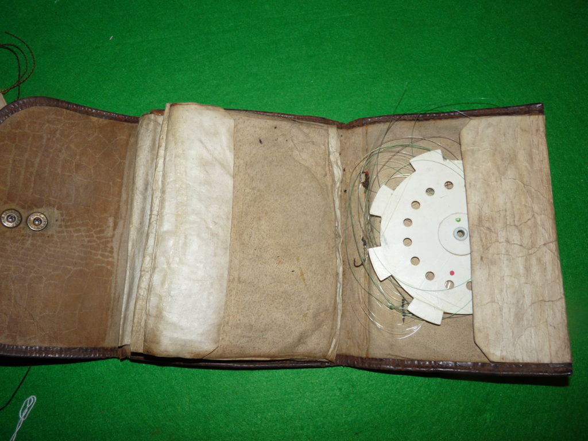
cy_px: 220
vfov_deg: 48.2
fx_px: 493
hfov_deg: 61.7
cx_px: 294
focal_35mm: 29
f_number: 2.8
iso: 100
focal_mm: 5.2
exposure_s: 1/30
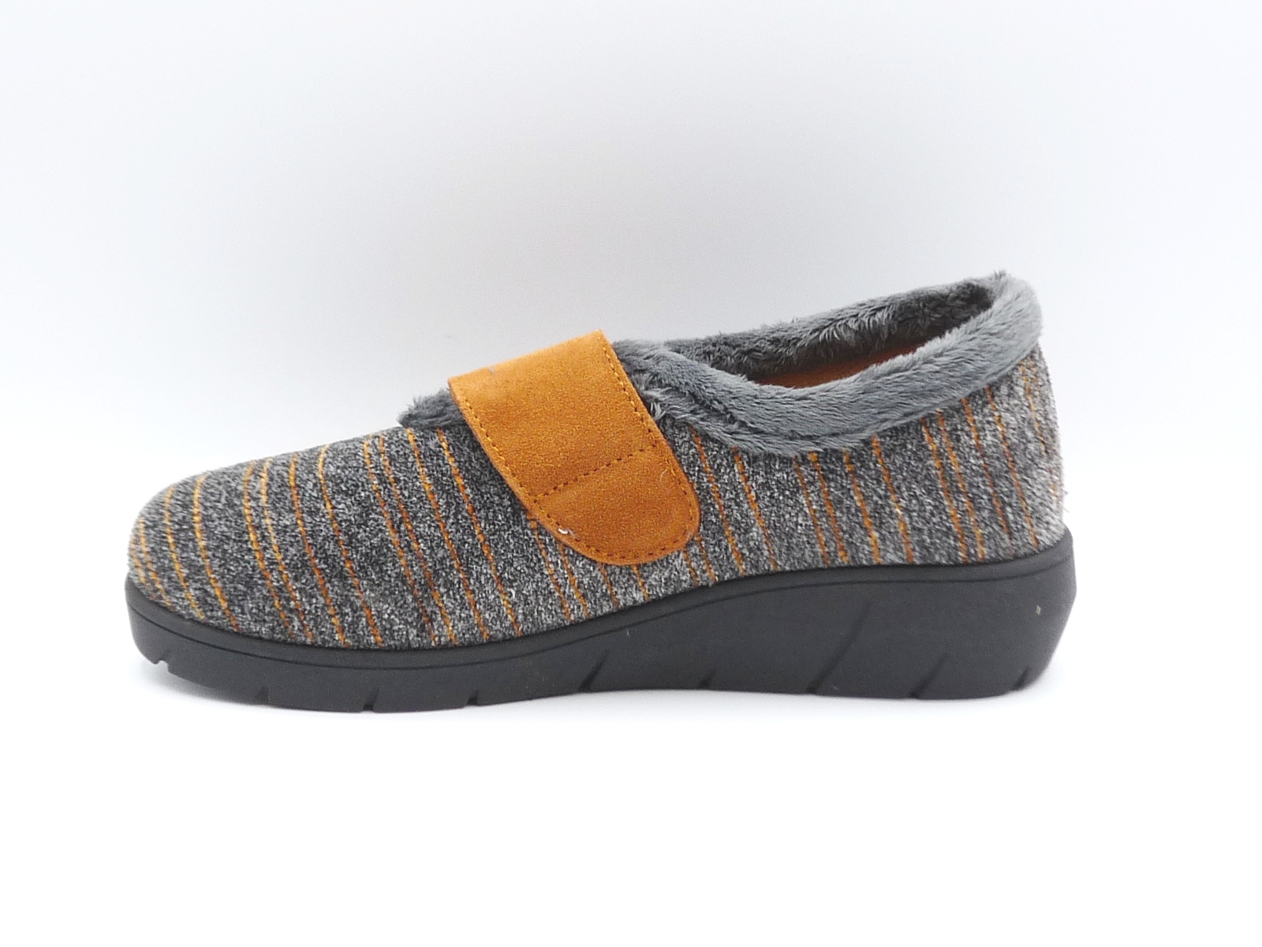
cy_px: 474
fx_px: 1823
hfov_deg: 38.2
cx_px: 631
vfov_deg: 29.1
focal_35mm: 50
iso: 100
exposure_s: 1/100
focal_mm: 5
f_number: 4
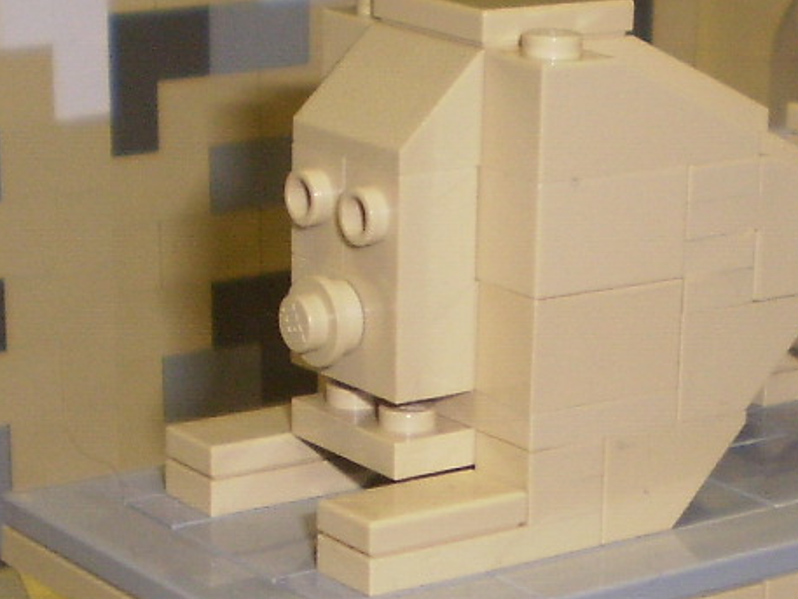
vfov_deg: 11.7
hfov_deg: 15.5
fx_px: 2905
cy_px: 573
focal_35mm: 126
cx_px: 655
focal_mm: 6.3
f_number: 3.1
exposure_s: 1/30
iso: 125
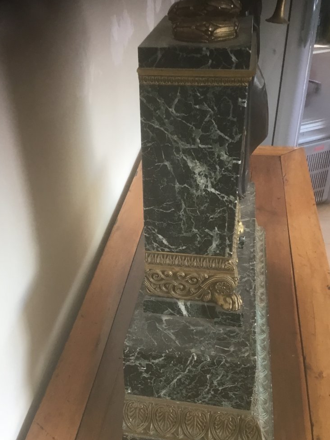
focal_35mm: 38
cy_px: 253
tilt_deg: -34.6
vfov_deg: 48.8
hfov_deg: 37.7
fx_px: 483
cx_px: 145
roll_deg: +0.9
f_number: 2.4
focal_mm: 3.3
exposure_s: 1/33
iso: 100
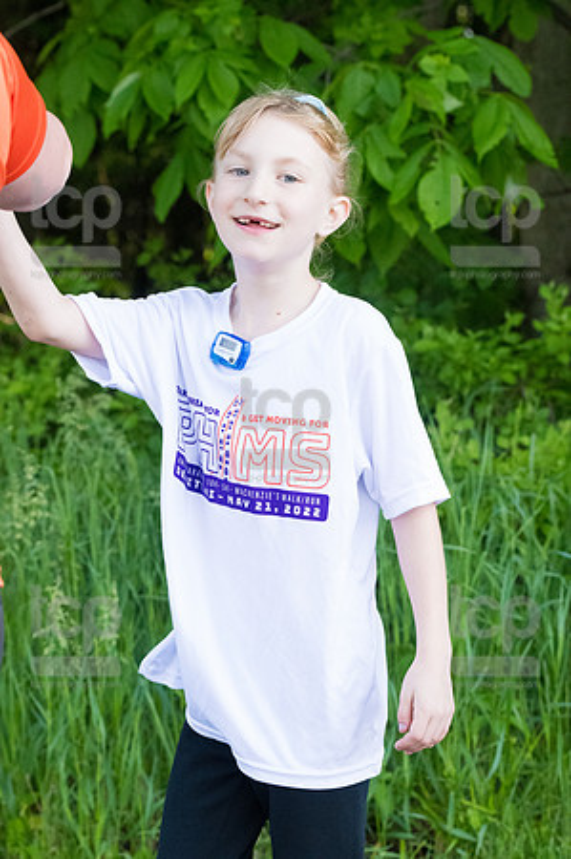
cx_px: 286
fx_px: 2504
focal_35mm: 105
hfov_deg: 13.0
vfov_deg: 19.5
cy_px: 430
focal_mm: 70
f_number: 5.6
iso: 4000
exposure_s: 1/1600
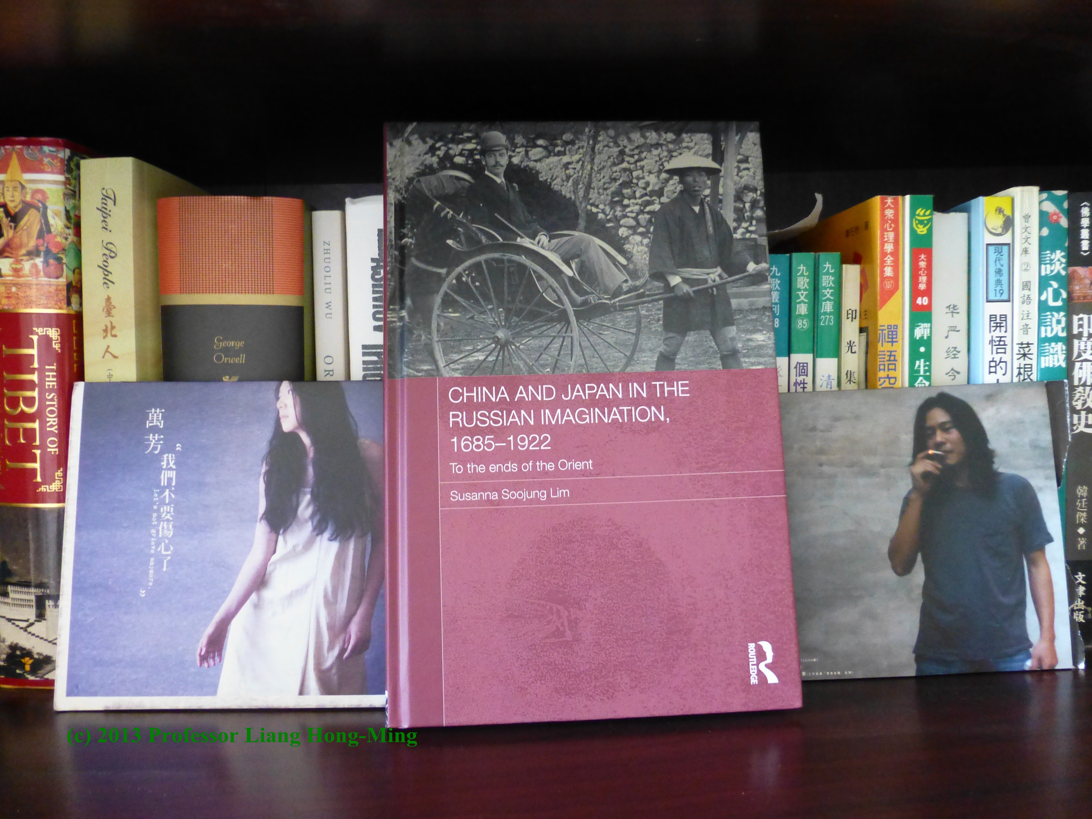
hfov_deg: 71.6
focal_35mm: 24
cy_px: 410
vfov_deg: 56.8
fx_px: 757
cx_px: 546
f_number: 3.3
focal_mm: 4.3
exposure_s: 1/20
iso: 800
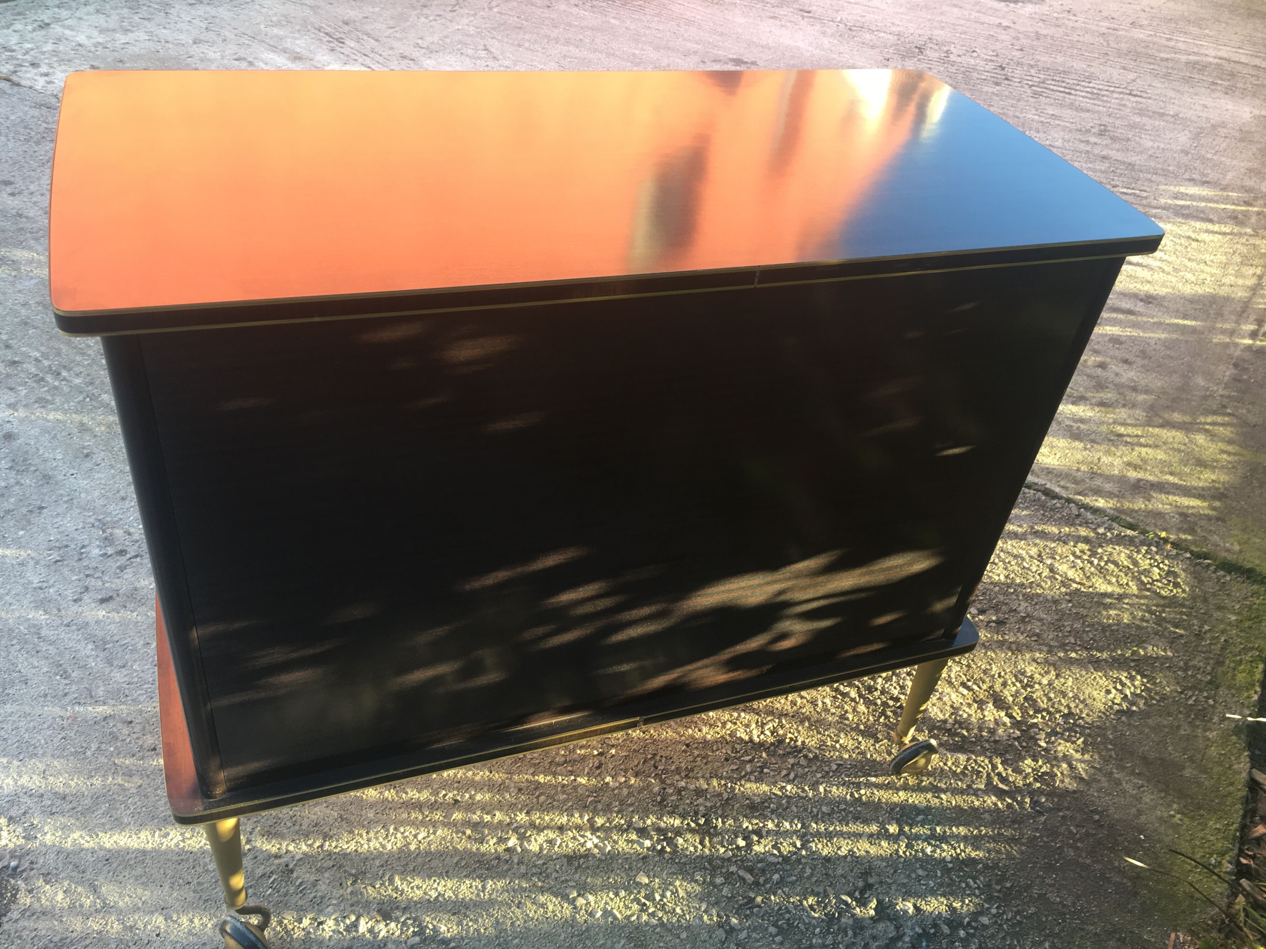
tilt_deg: -37.3
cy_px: 474
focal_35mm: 29
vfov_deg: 48.2
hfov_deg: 61.7
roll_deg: -8.9
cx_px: 633
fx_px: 1061
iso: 25
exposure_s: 1/50
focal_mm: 4.15
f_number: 2.2
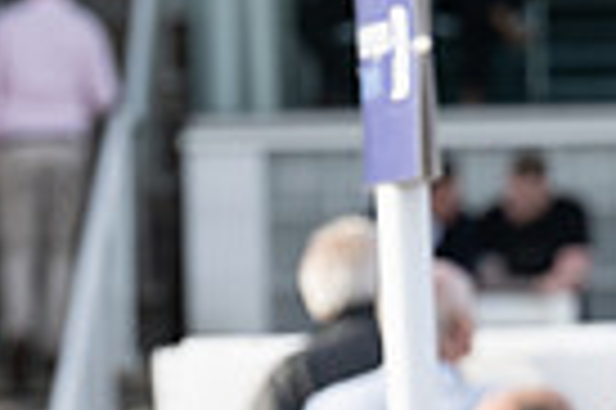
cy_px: 613
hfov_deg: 3.3
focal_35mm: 616
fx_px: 10528
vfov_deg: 2.2
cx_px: -656
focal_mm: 97
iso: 400
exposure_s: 1/1250
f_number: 4
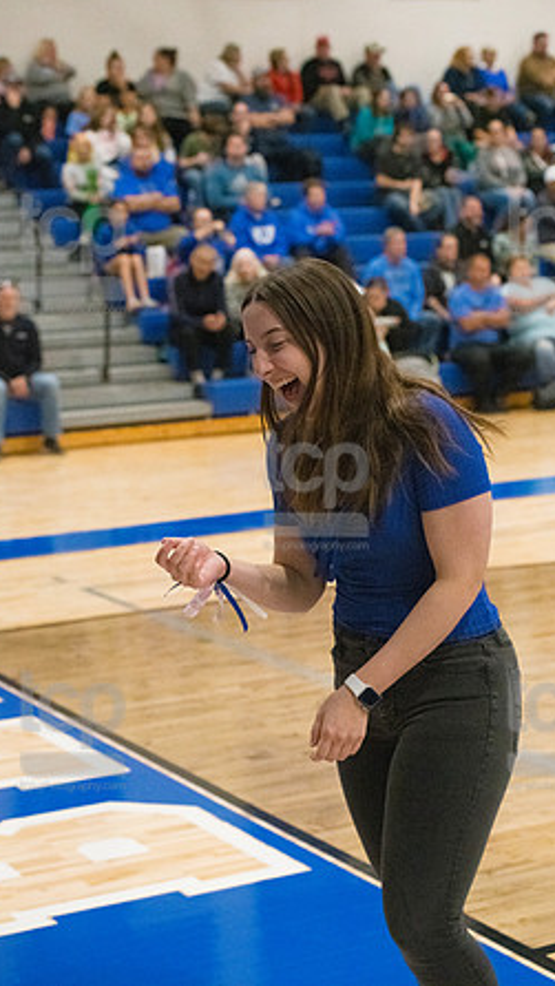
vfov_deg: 28.6
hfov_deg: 16.3
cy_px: 491
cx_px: 316
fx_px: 1935
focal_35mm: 74
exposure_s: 1/1600
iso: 10000
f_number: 4.5
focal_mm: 70
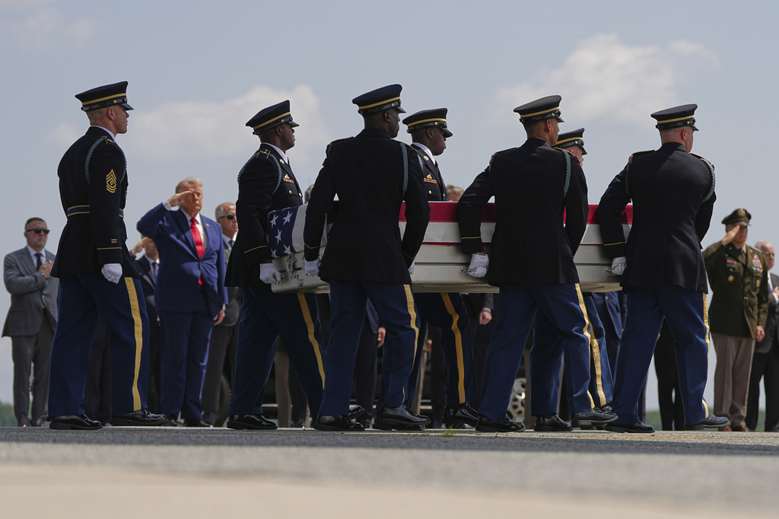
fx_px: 2163
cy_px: 260
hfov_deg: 20.4
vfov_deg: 13.7
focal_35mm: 100
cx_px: 390
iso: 100
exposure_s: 1/4000
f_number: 2.8
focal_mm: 100
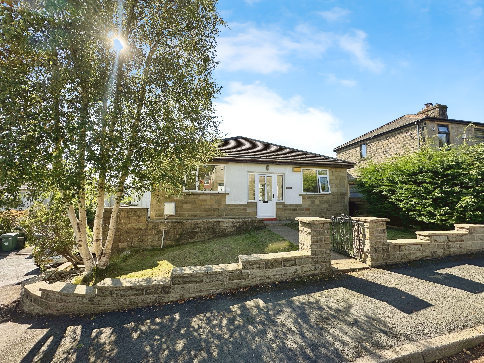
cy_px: 182
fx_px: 196
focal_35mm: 14
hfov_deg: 102.1
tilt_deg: +5.4
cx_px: 242
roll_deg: -1.4
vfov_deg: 85.7
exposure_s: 1/849
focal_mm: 2.22
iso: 50
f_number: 2.2
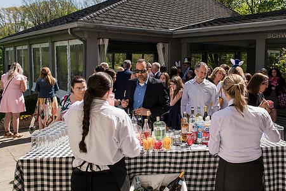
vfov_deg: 42.2
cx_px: 179
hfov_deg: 59.5
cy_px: 76
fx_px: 246
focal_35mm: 31
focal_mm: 24
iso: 400
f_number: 5.6
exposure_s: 1/2000
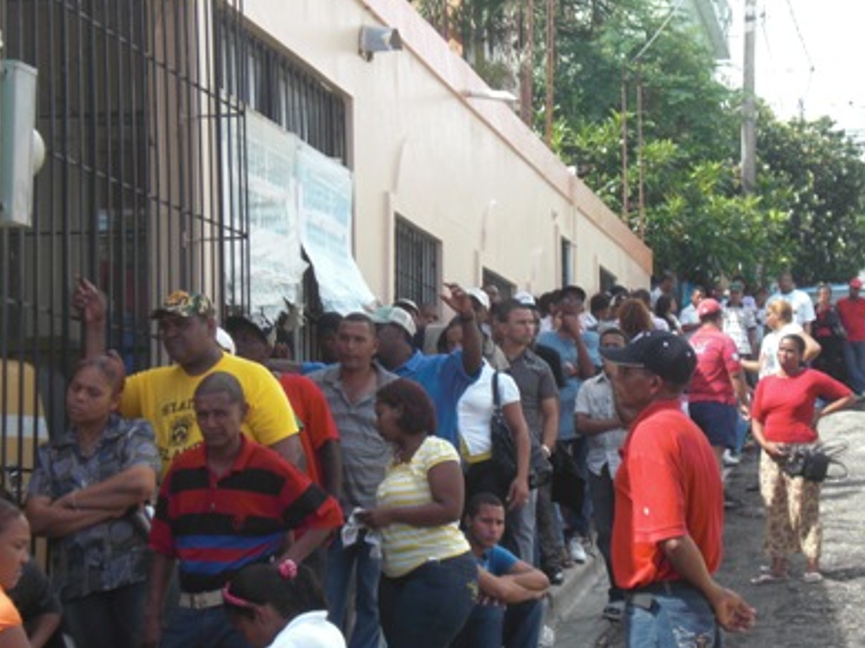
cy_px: 358
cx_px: 454
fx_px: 2148
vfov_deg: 17.2
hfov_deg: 22.8
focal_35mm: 86
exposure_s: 1/200
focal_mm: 12.47
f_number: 4.5
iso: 64
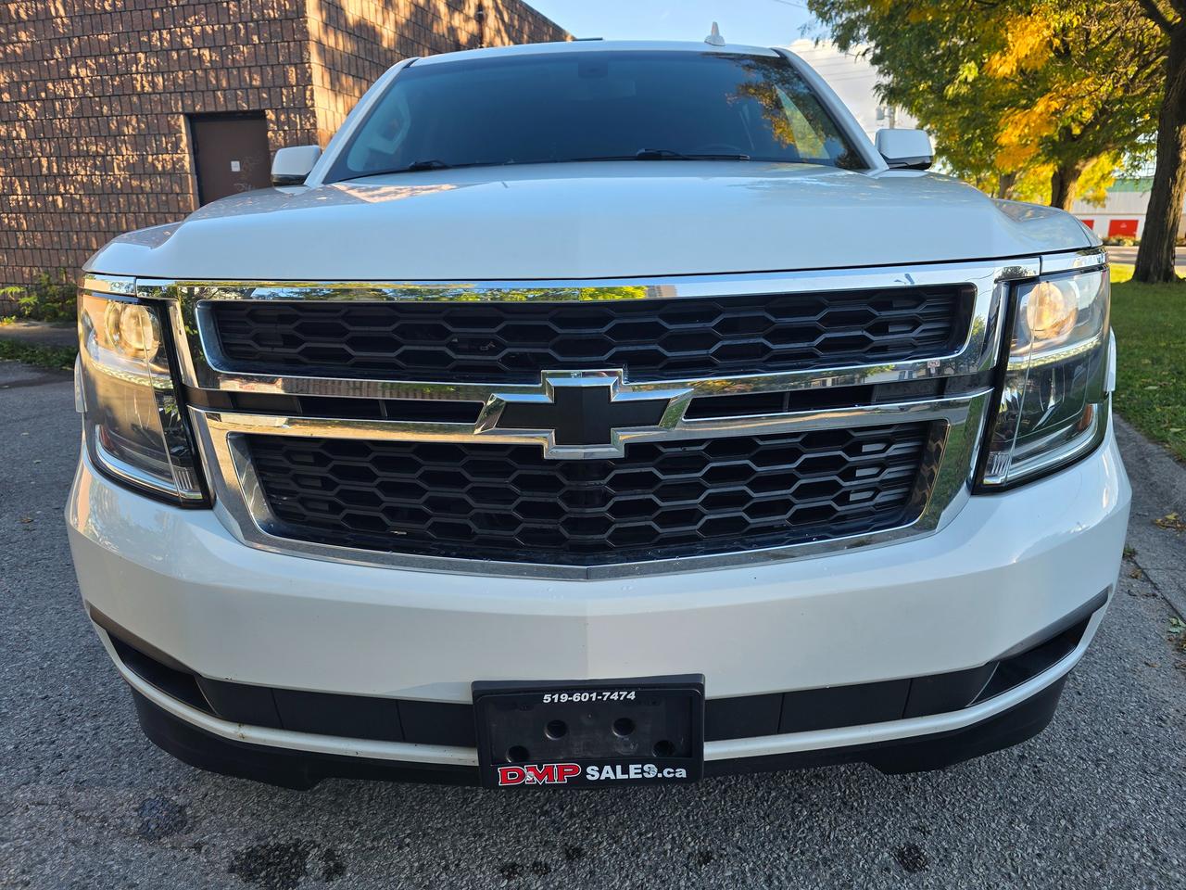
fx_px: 788
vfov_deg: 58.9
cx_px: 593
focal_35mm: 23
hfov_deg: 73.9
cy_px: 445
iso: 12
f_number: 1.7
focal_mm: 6.3
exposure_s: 1/140
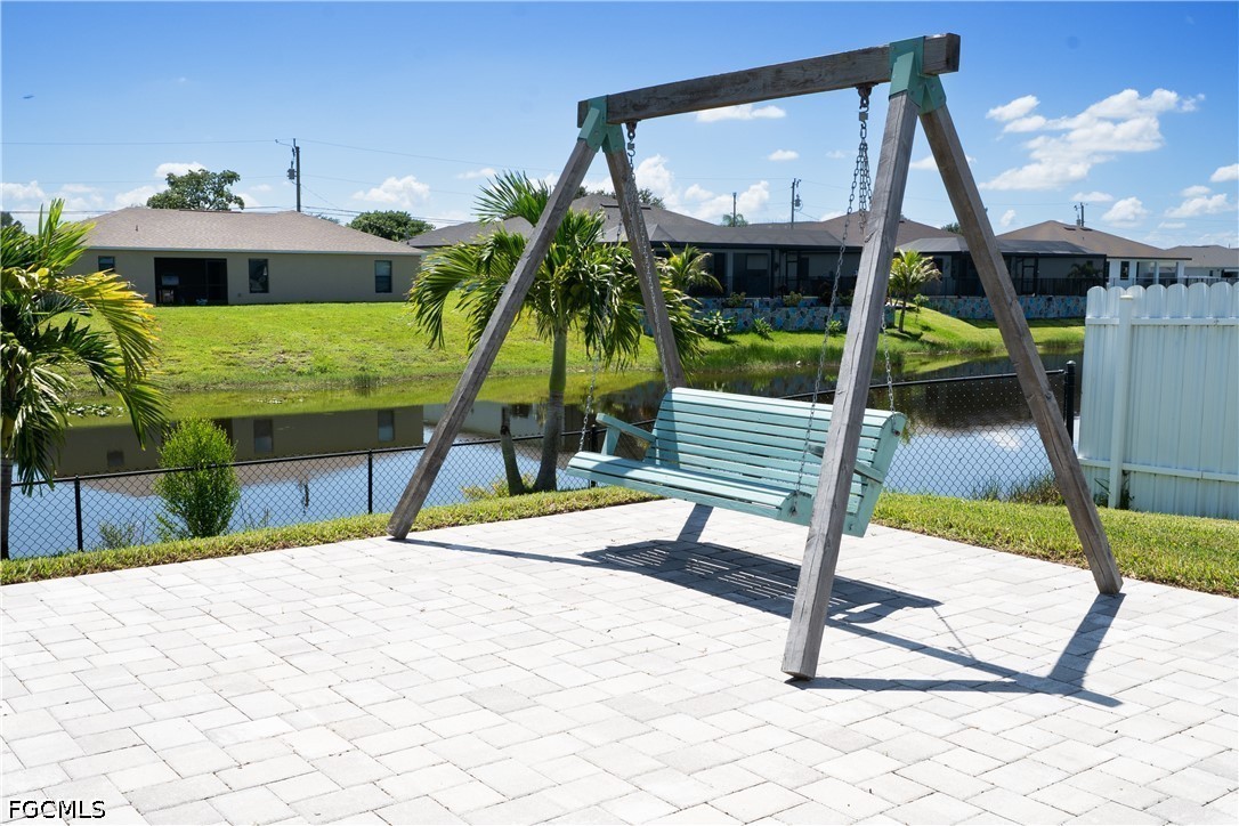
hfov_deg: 53.1
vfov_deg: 36.9
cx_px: 620
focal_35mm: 36
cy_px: 413
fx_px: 1239
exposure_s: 1/160
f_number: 13
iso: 100
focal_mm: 24
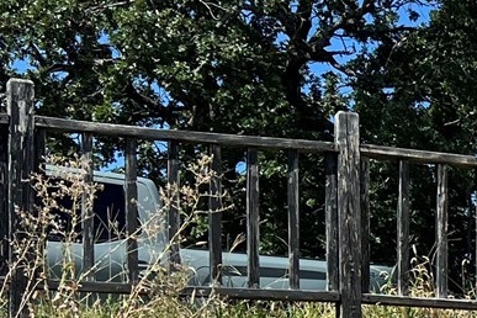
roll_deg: +0.6
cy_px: 512
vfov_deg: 9.9
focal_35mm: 134
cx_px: 850
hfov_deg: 13.7
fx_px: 1775
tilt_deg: +0.6
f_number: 1.5
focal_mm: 5.7
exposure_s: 1/4444
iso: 50
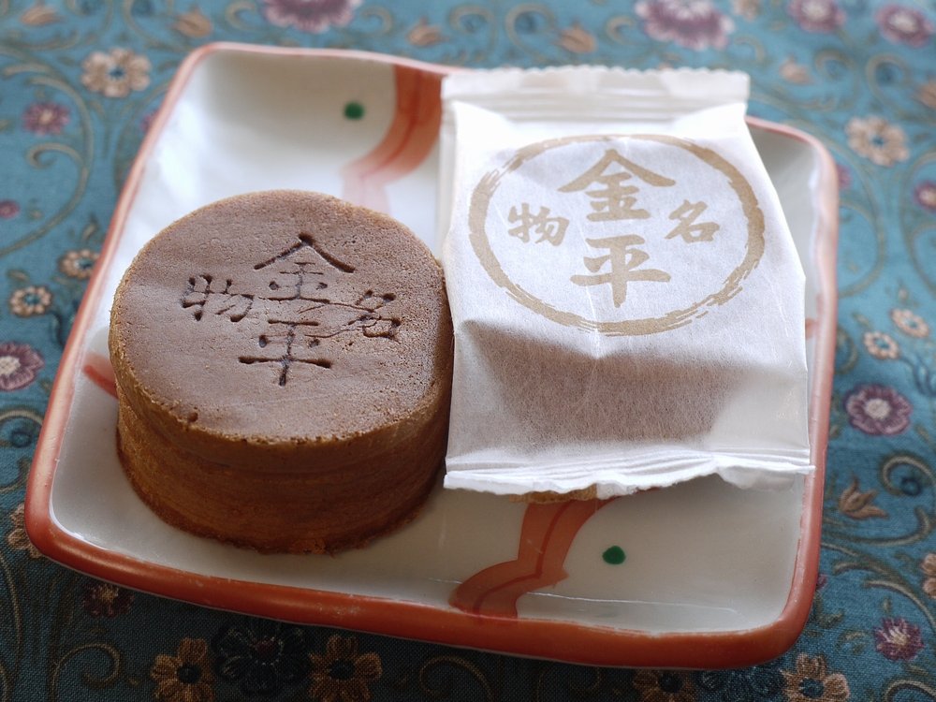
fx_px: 2434
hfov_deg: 21.8
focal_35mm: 90
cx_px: 468
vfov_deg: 16.4
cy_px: 351
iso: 250
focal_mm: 45
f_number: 5.6
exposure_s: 1/60
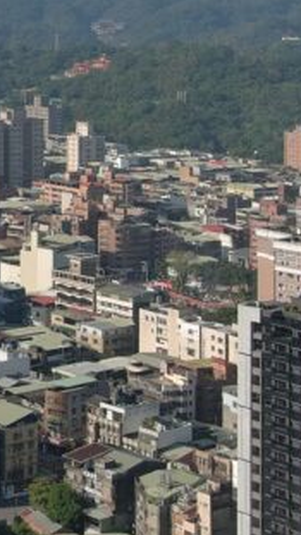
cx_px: -461
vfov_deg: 20.7
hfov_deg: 10.2
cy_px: 4
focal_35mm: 100
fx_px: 1419
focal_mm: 10.1
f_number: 2.8
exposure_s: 1/1000
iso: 100
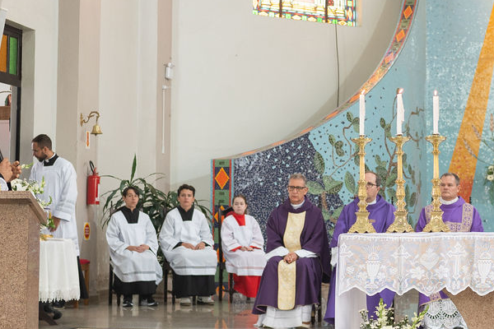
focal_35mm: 89
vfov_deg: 15.3
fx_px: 1221
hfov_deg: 22.8
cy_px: 125
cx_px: 301
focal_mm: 35
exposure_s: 1/160
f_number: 2.8
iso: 640
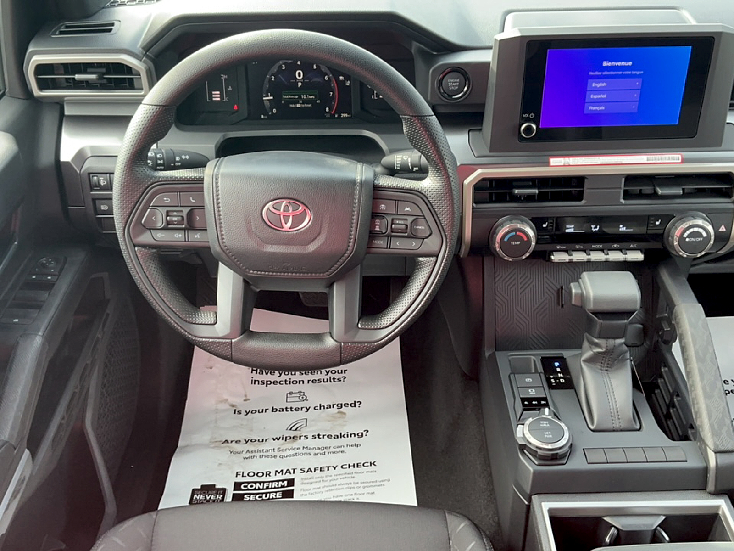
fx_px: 636
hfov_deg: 60.0
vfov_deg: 46.8
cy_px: 276
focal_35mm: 30
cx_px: 367
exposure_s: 1/60
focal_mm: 3
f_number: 1.8
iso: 50
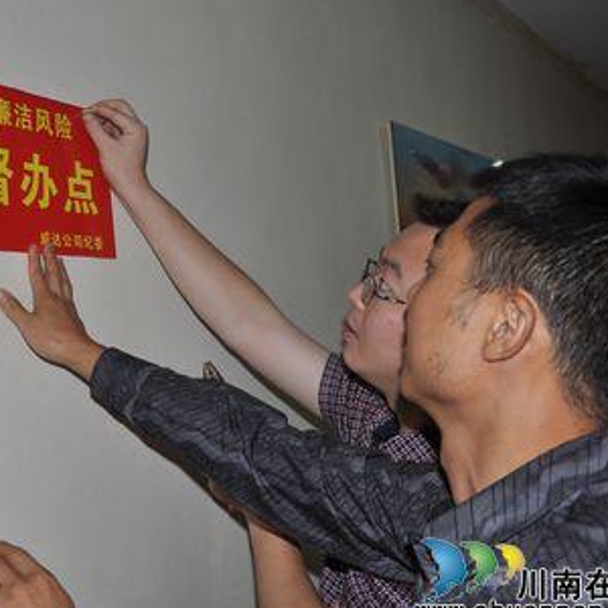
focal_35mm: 51
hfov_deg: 32.9
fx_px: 1013
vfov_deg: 33.4
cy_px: 292
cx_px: 170
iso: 250
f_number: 3.8
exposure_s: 1/60
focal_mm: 24
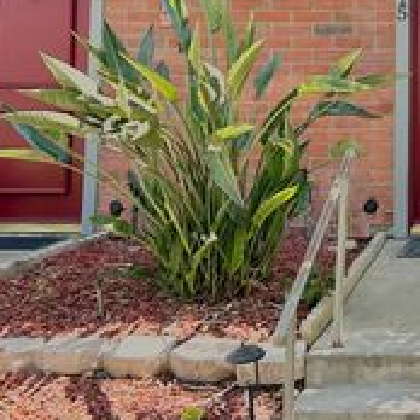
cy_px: 35
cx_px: 507
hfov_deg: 23.7
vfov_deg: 25.2
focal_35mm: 66
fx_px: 906
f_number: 1.5
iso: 50
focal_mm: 5.7
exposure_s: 1/567
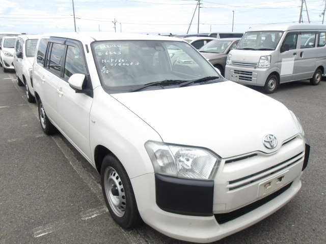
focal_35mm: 27
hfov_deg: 65.3
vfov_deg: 51.4
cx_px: 163
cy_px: 122
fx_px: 254
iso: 100
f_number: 3
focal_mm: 4.9
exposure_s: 1/926
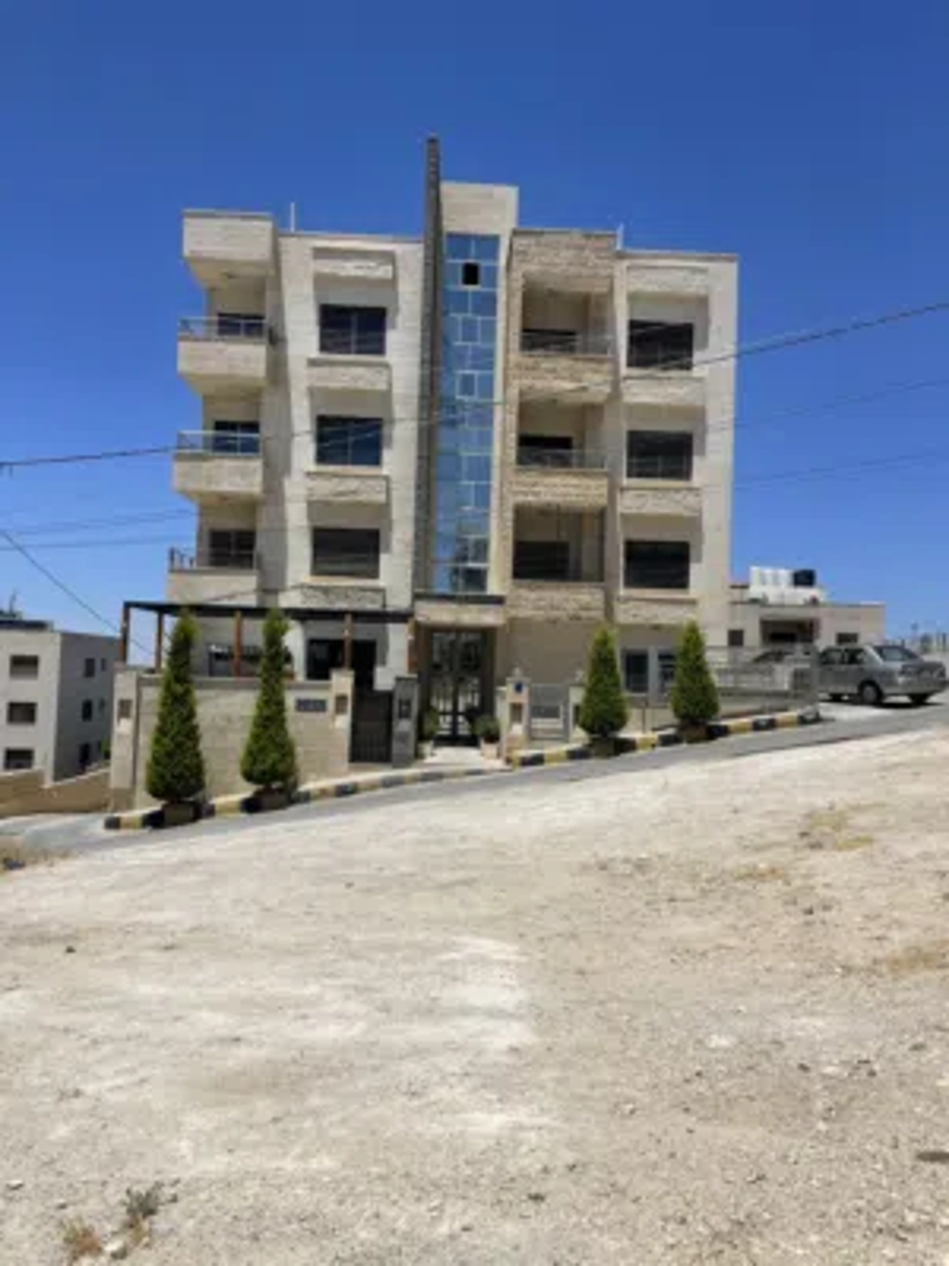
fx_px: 950
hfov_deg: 53.1
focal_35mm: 26
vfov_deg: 67.3
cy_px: 633
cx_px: 474
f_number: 1.6
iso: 32
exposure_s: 1/7813
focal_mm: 4.2
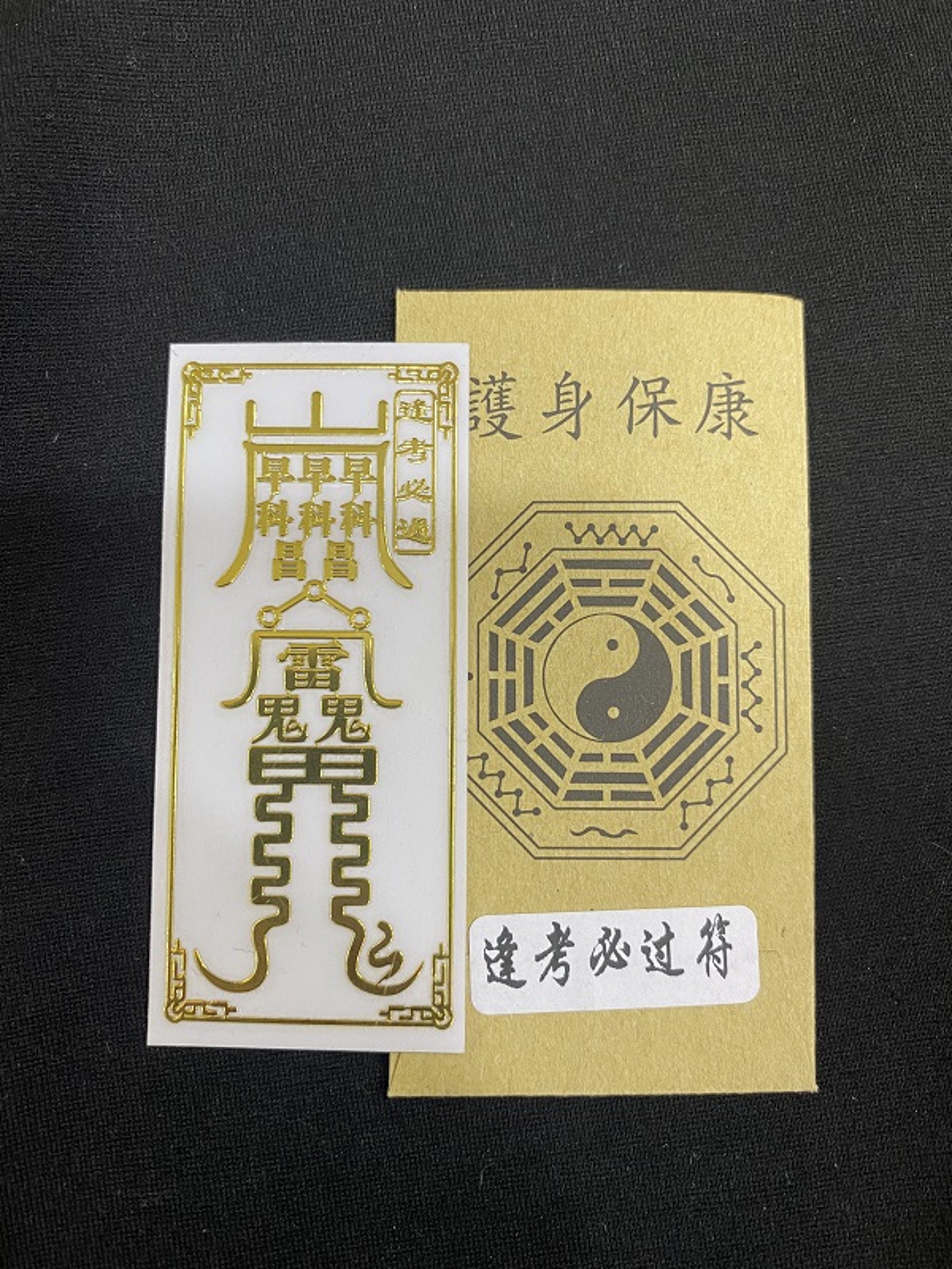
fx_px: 953
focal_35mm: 26
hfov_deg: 53.1
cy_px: 634
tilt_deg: -84.6
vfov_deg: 67.3
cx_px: 476
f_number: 1.8
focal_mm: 4.25
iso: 160
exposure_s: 1/50
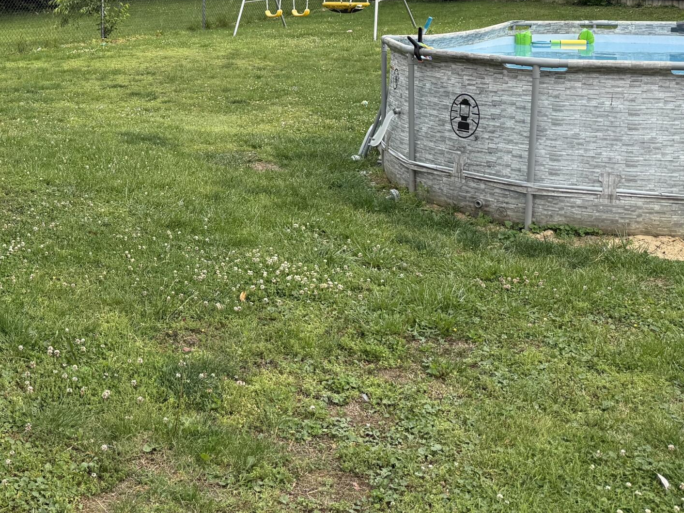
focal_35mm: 51
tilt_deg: -2.3
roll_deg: +0.2
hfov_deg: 35.9
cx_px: 114
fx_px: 1008
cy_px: 19
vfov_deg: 27.2
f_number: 1.78
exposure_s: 1/1901
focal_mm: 6.76
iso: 100
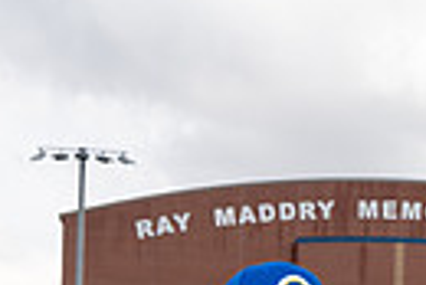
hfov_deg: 12.3
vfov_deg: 7.7
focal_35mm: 166
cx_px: 354
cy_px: 688
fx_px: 1967
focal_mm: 48
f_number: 8
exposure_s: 1/250
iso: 100
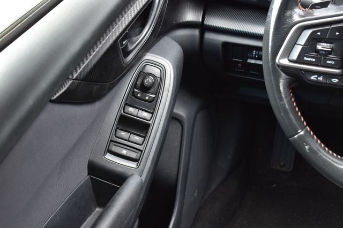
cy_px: 114
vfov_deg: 21.5
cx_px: 172
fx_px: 600
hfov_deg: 31.9
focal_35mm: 63
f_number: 7.1
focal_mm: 42
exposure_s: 1/30
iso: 400
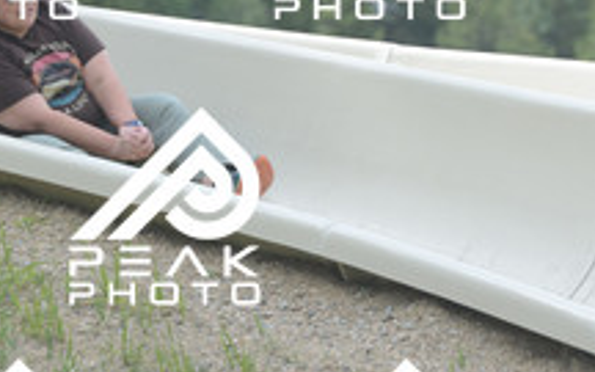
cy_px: 189
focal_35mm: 369
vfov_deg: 3.6
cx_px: 176
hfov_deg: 5.7
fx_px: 5984
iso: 500
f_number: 6.3
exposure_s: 1/640
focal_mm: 195
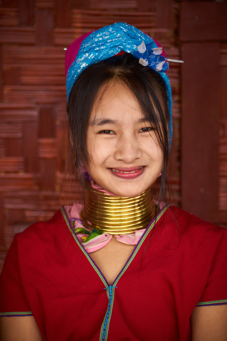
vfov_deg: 20.4
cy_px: 170
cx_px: 114
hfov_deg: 13.7
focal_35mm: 100
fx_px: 946
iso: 400
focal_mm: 100
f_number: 2.8
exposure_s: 1/250
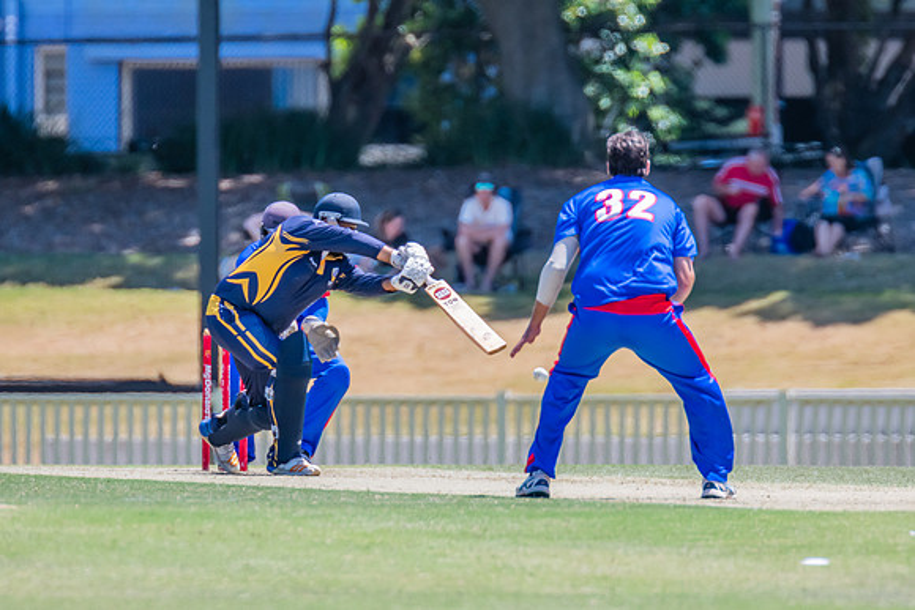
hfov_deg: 2.6
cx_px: 465
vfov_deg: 1.7
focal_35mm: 801
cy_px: 252
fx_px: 20355
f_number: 5.6
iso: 800
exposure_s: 1/2000
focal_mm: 600
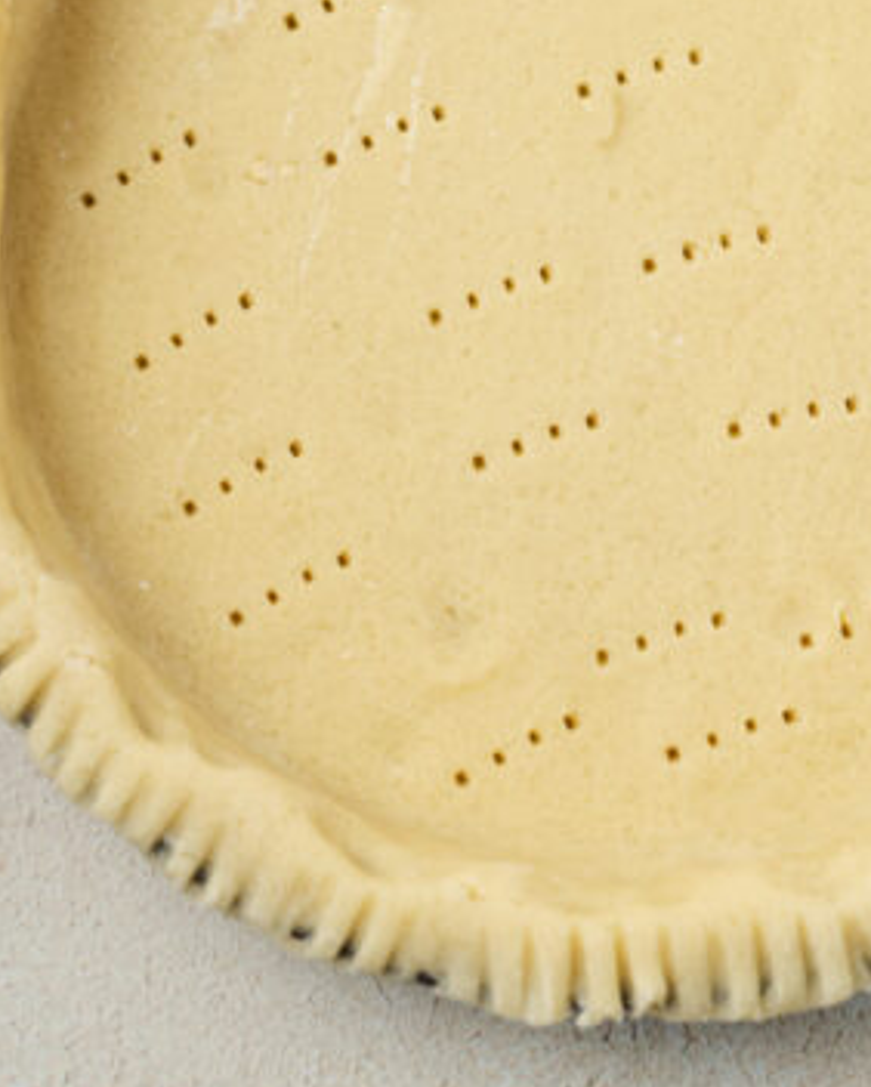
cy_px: 34
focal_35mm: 100
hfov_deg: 15.4
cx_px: 541
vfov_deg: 18.7
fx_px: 3219
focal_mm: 50
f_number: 5.6
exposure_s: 1/40
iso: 320
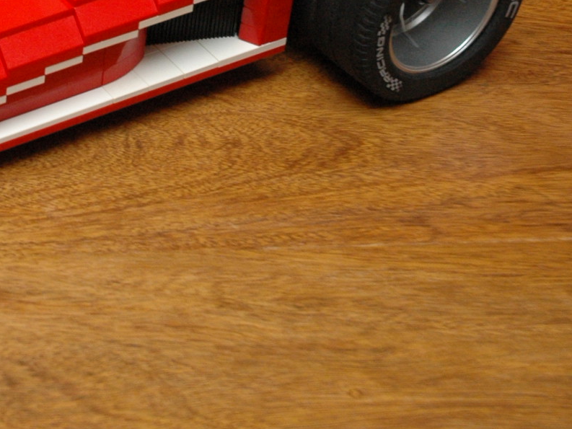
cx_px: -143
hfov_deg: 13.4
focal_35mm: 142
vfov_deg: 10.3
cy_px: -53
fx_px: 2353
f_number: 5.6
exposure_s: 1/60
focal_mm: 35
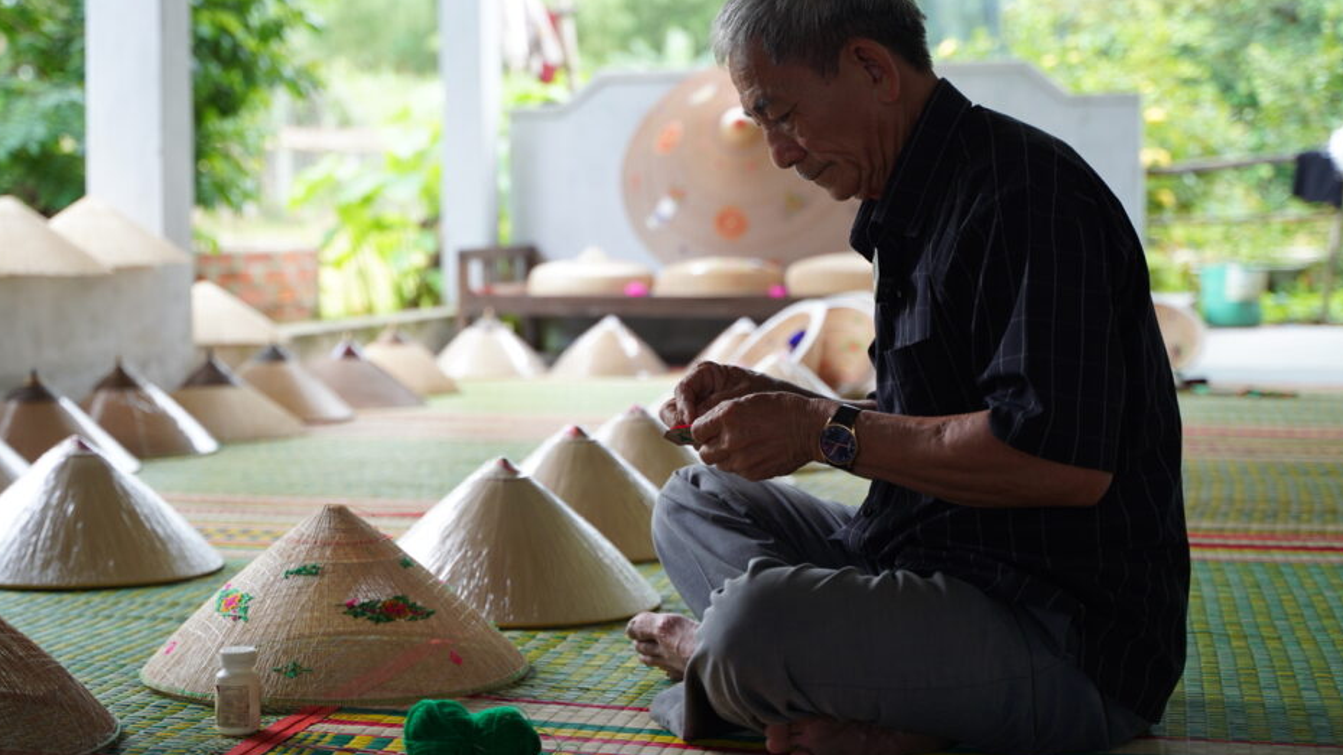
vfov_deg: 20.0
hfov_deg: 34.9
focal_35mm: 60
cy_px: 306
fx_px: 2137
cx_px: 624
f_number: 3.2
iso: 200
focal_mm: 52
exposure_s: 1/100
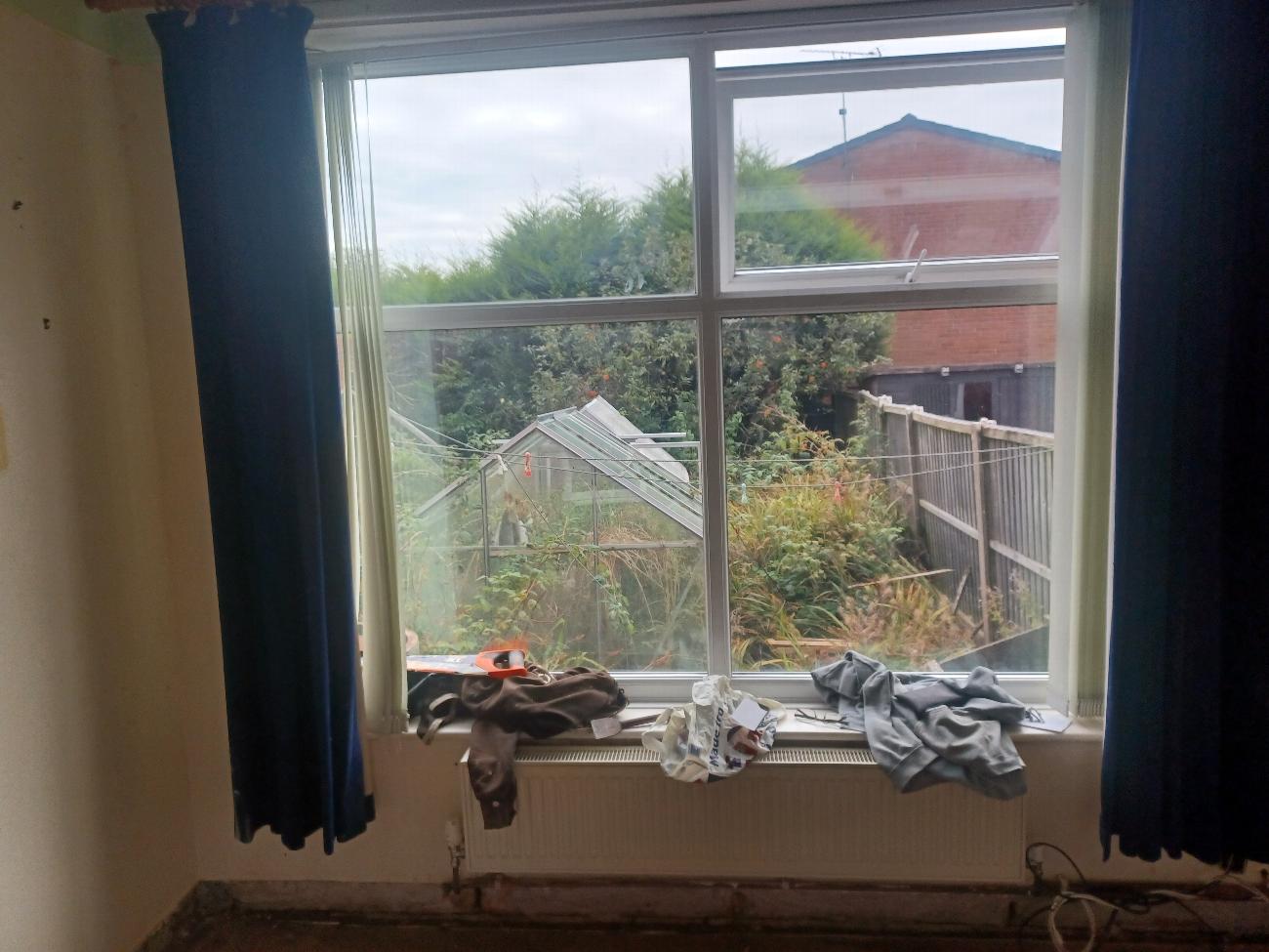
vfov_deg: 54.9
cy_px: 476
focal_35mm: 25
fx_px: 916
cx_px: 634
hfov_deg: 69.4
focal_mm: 4.6
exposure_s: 1/100
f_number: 1.8
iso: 40
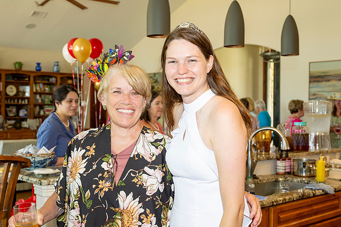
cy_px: 114
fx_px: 426
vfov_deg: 29.9
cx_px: 170
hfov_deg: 43.6
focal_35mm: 45
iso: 800
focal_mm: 45
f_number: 5.6
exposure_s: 1/125
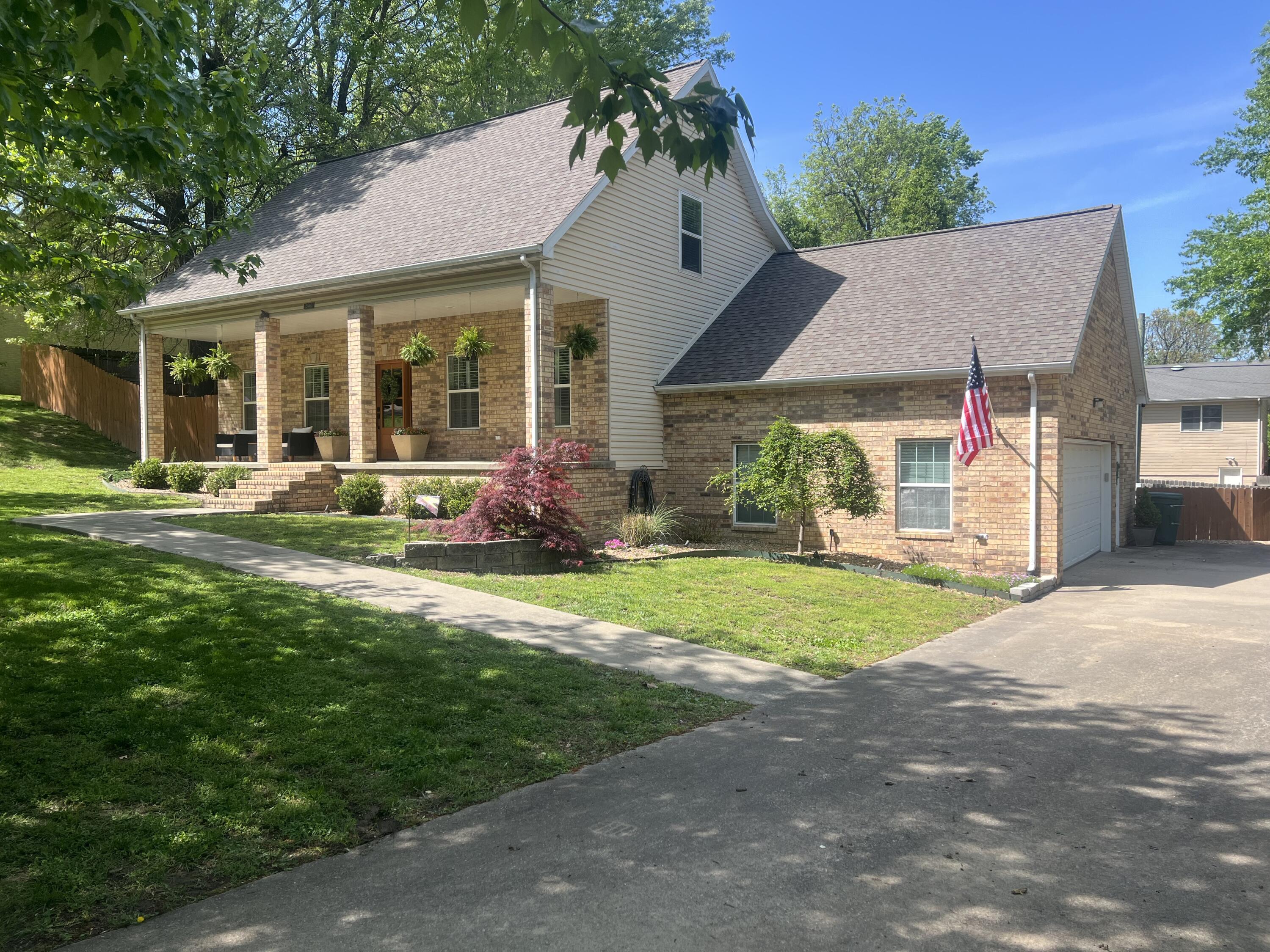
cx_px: 635
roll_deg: +0.5
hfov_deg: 67.3
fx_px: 954
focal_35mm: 26
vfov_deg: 53.1
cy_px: 476
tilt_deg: -1.1
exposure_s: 1/1901
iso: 50
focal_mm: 5.7
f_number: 1.5
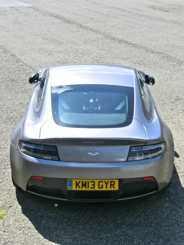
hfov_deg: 21.3
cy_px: 122
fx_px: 489
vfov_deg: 28.2
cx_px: 92
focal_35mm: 69
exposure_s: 1/1000
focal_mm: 12.29
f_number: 4.8
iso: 160
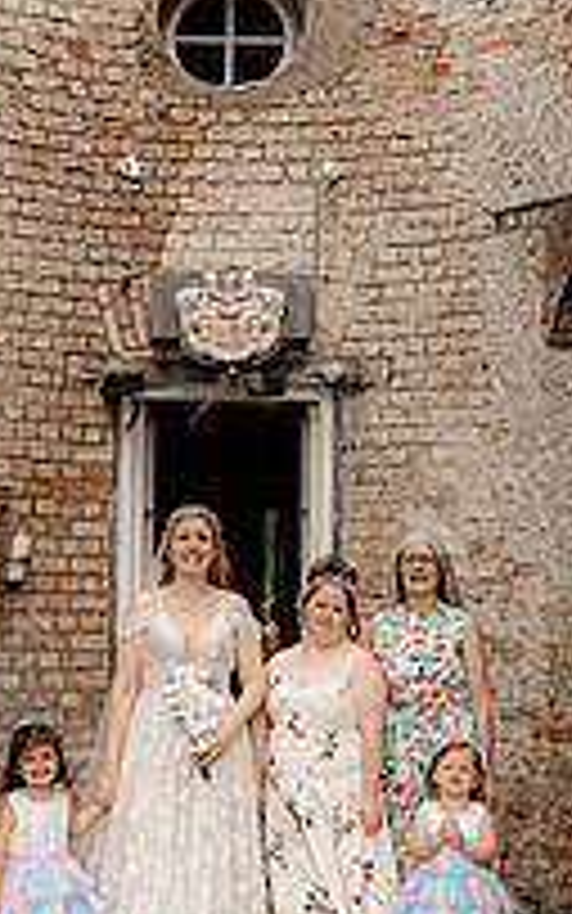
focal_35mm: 79
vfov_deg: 26.0
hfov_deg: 16.5
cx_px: 248
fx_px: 1969
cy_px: 333
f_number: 5
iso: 200
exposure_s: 1/320
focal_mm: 35
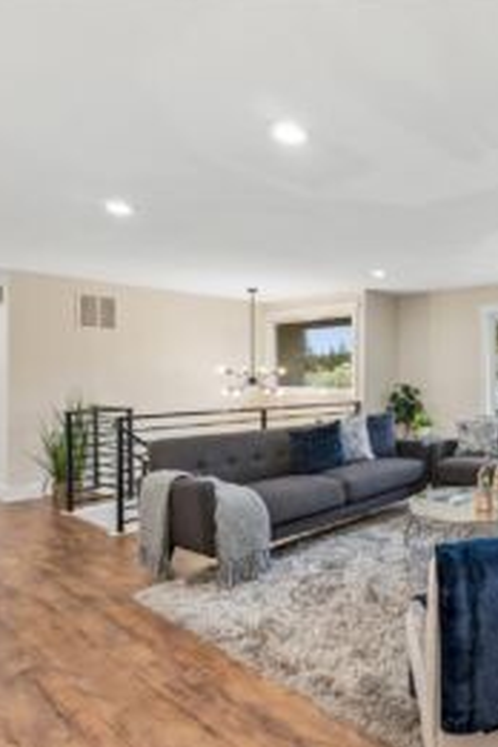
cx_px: 449
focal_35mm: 23
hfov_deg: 49.1
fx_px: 477
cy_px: 371
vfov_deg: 76.1
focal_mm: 10
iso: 250
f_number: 9
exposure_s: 1/6
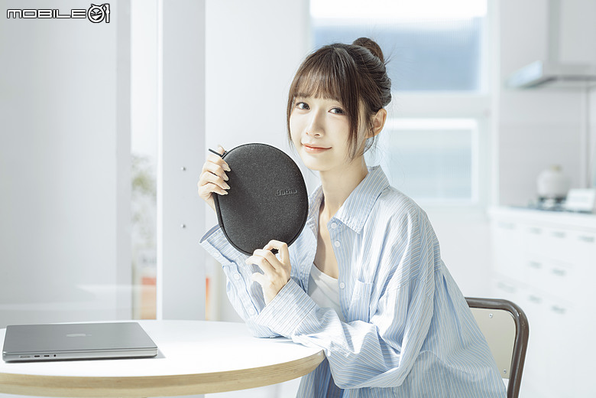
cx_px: 298
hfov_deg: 31.4
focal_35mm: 64
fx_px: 1059
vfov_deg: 21.2
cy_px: 199
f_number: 2.8
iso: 100
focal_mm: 64
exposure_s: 1/100
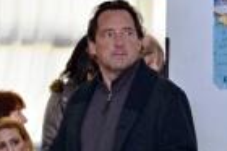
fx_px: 1153
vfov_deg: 7.4
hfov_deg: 10.9
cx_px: -88
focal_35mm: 183
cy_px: 176
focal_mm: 38
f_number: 7.1
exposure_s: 1/60
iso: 800
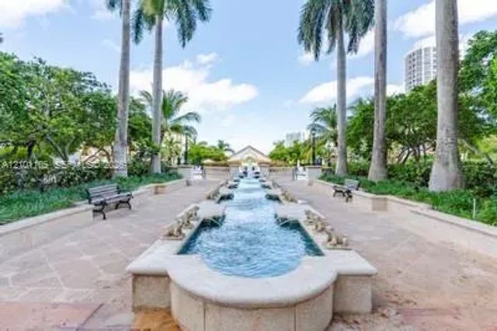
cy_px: 166
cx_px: 248
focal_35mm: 17
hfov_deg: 93.3
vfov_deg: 70.4
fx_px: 235
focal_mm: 17
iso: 200
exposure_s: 1/400
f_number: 8
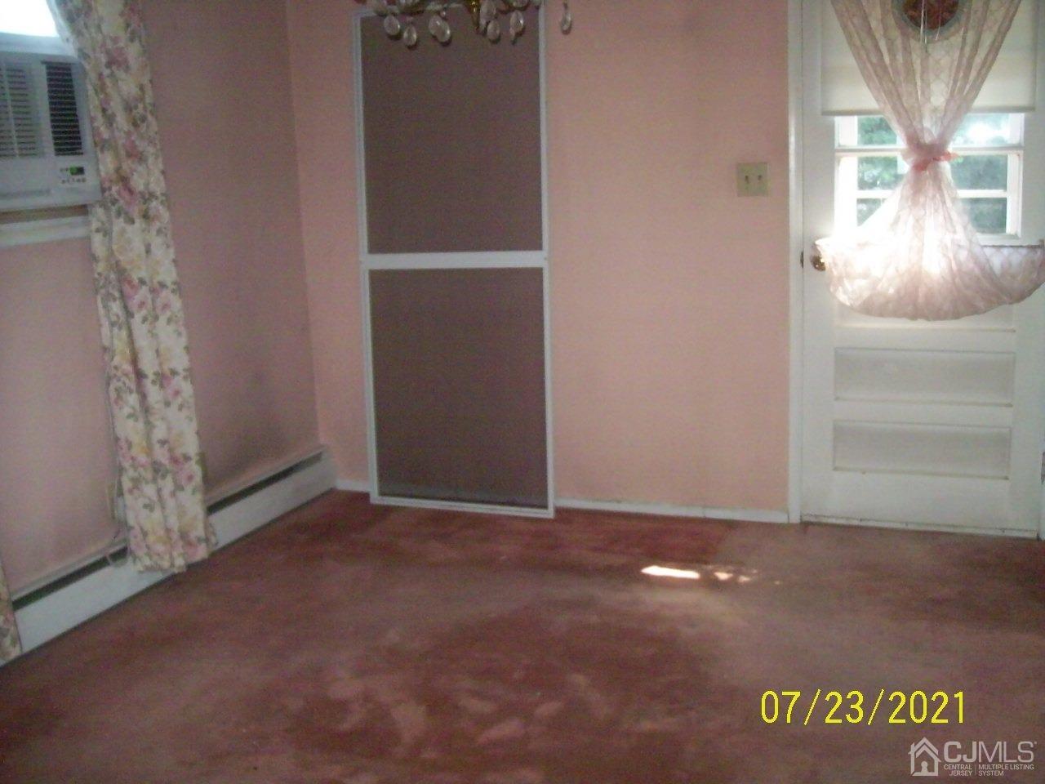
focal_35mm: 36
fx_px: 1087
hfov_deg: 51.4
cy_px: 392
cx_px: 522
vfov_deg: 39.7
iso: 160
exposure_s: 1/64
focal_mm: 6
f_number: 2.7
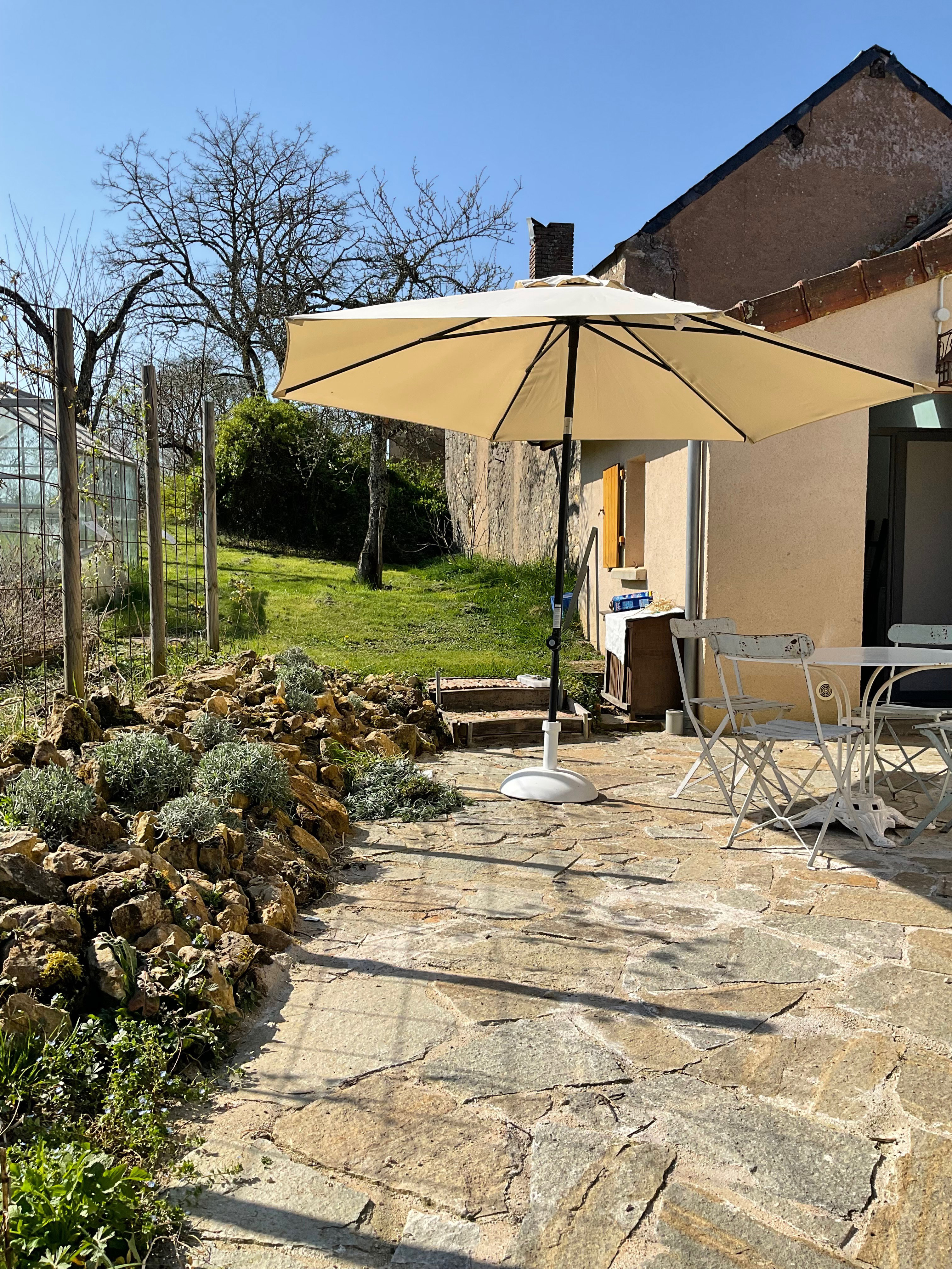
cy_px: 634
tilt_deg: -2.3
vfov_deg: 61.7
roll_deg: +0.2
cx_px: 476
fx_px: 1063
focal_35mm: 29
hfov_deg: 48.2
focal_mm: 3
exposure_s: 1/2227
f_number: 1.8
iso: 16
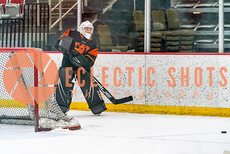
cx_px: 100
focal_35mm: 225
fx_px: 1439
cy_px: 77
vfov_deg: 6.1
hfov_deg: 9.1
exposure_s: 1/1250
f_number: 2.8
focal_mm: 200
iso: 3200
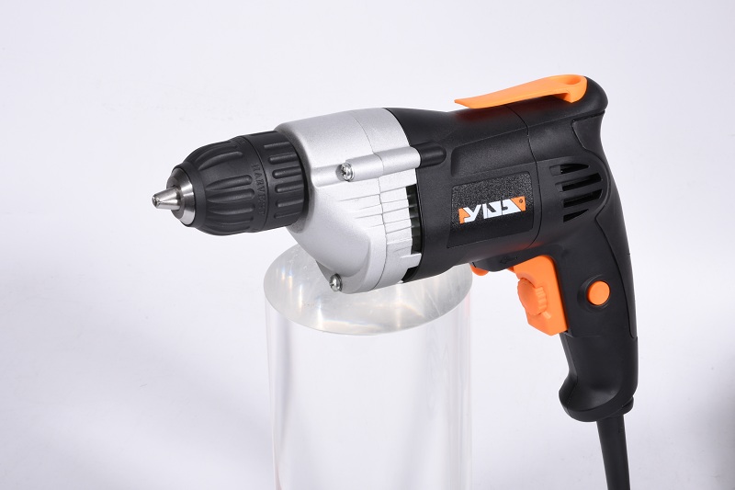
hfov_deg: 22.6
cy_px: 245
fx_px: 1837
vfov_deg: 15.2
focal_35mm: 90
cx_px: 368
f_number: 32
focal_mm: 60
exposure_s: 1/200
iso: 100
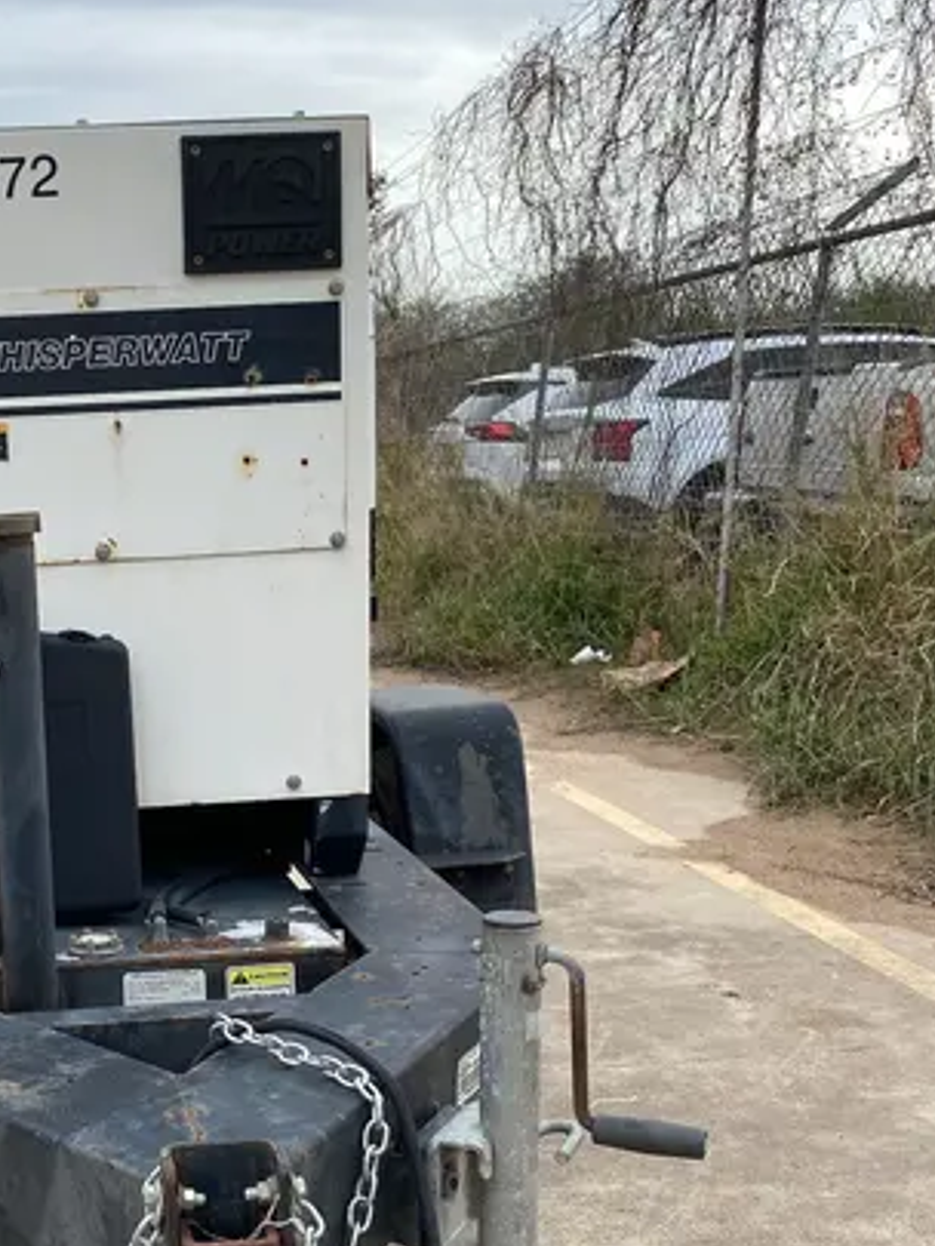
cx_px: 105
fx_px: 1692
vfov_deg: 39.5
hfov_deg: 29.7
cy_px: 906
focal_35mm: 47
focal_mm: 4.25
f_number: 1.8
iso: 32
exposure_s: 1/1608
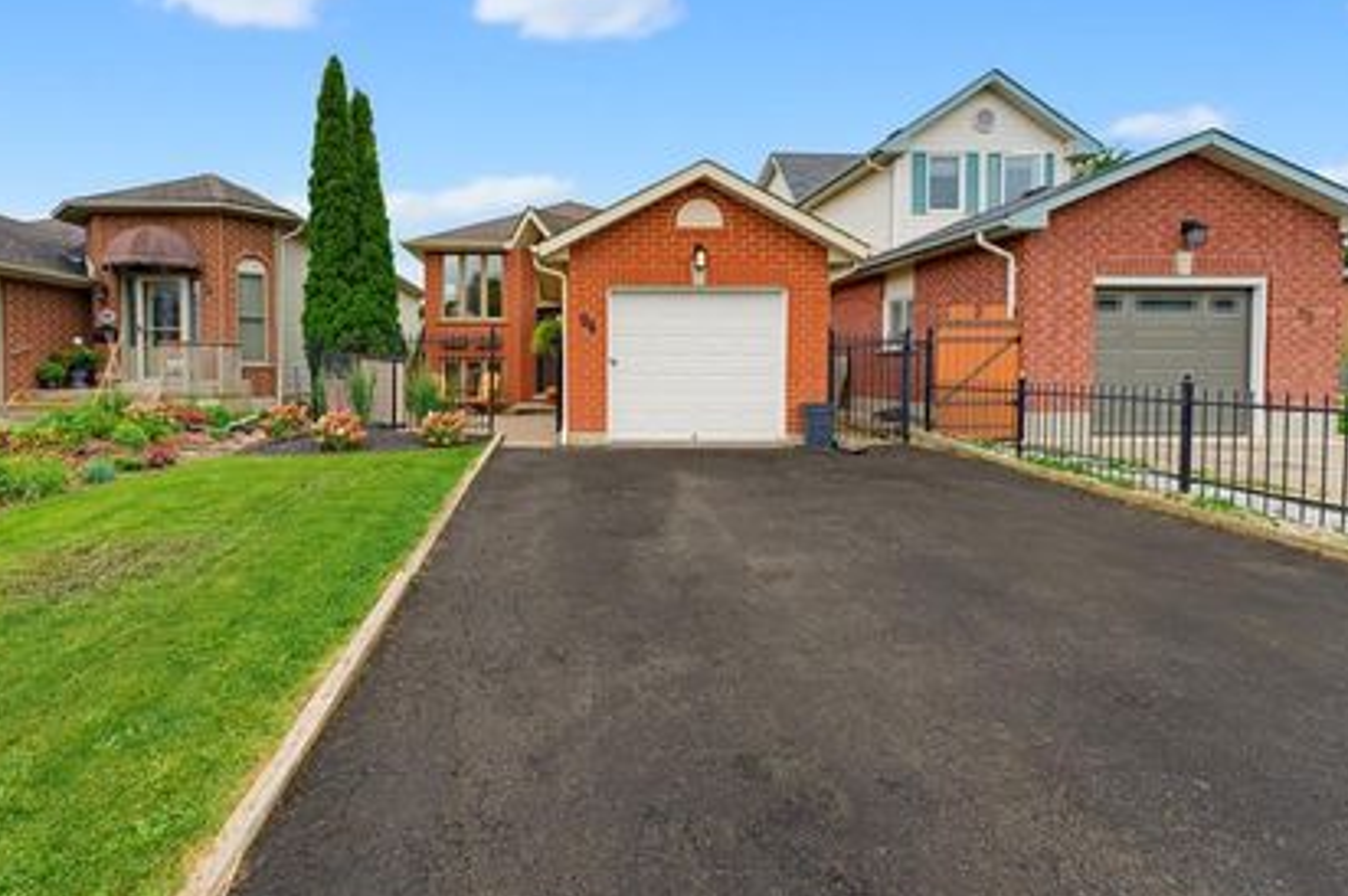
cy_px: 374
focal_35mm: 17
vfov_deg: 69.9
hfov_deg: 92.5
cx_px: 566
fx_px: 636
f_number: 8
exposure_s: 1/200
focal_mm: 14
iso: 400
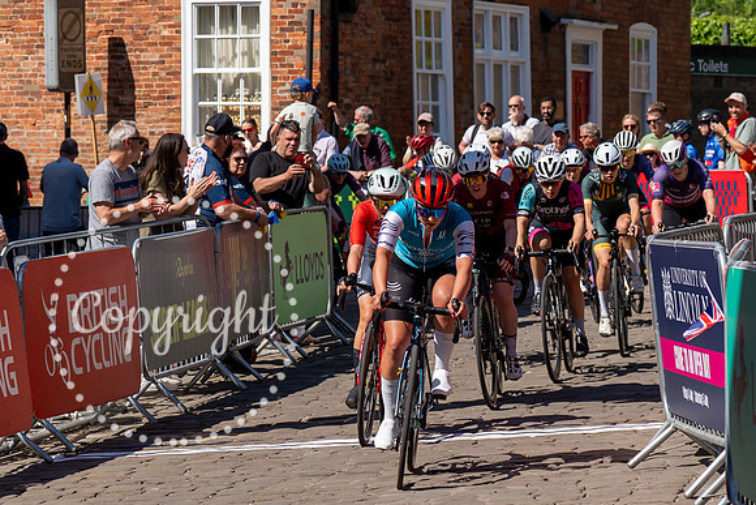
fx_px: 3572
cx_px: 402
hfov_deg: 12.1
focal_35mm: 170
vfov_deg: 8.1
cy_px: 136
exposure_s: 1/1250
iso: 100
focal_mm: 70
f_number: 4
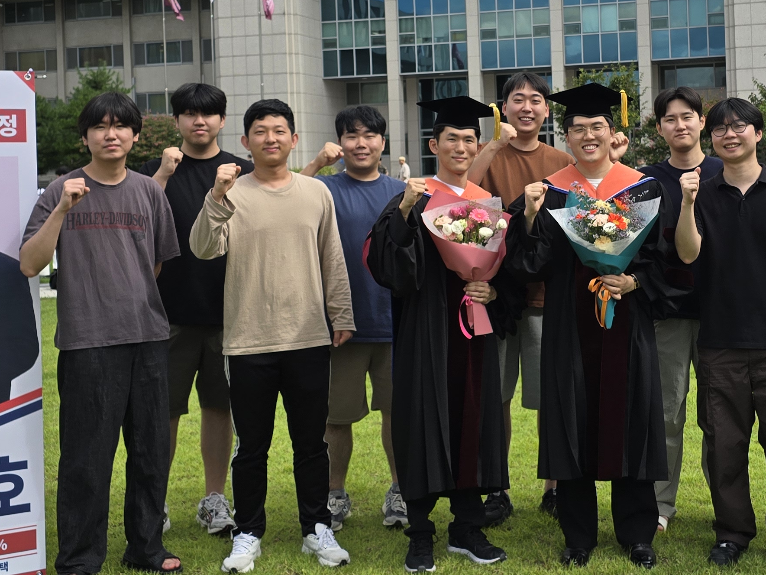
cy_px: 139
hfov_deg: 36.5
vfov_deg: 27.6
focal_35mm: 52
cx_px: 493
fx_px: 1151
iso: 12
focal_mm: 6.3
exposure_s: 1/897
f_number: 1.7
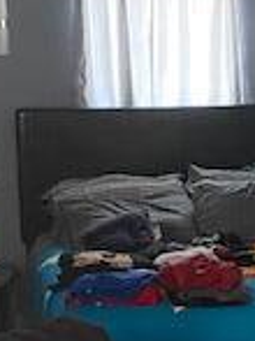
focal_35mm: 113
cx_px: 227
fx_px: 1112
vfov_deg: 17.4
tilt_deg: -9.9
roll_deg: +1.4
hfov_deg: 13.0
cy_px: 237
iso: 800
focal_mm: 4.25
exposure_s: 1/30
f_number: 1.8
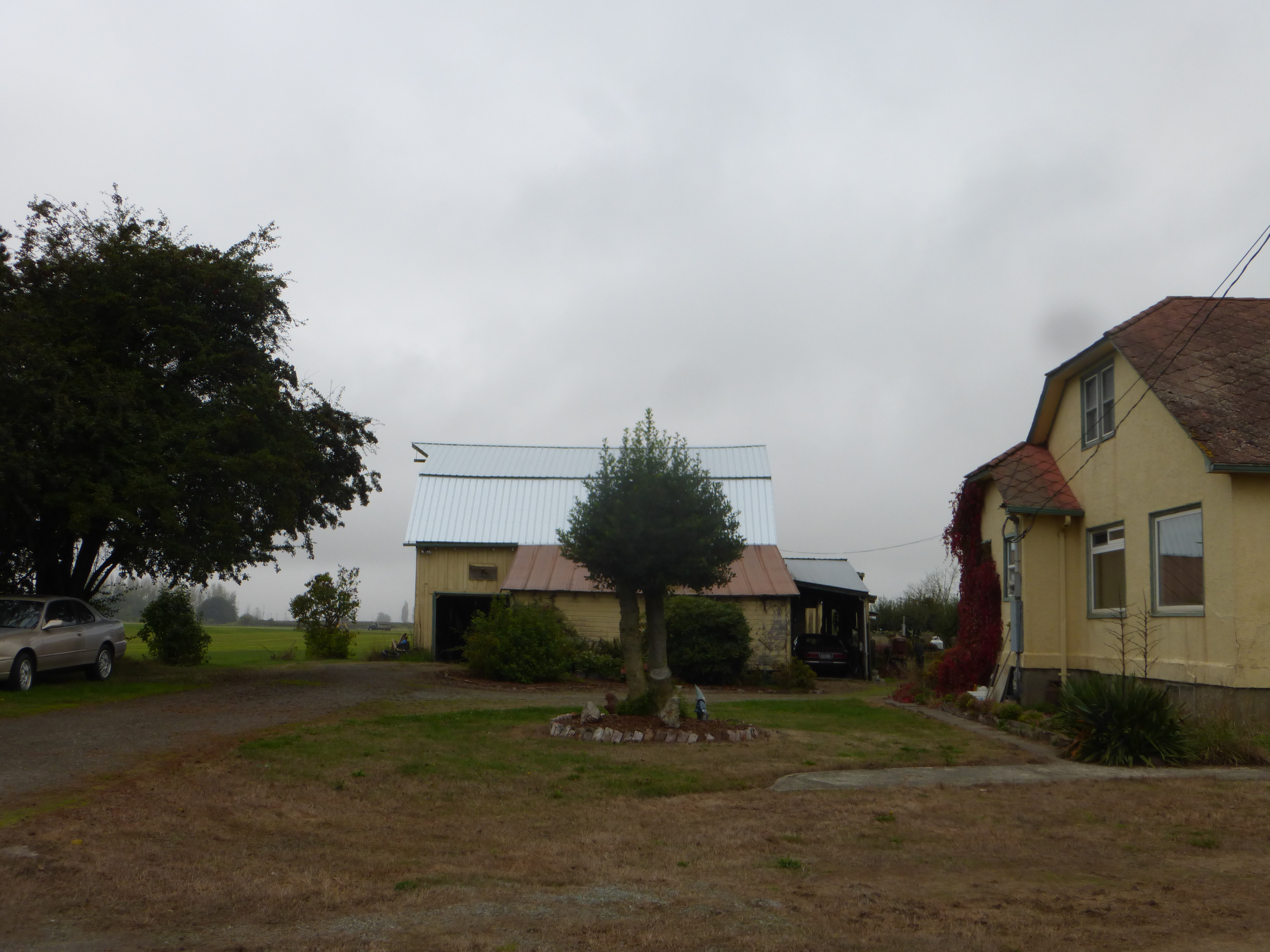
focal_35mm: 34
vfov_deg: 41.8
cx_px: 635
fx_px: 1247
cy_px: 476
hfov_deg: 54.0
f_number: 3.7
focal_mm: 6.1
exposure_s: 1/500
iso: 100
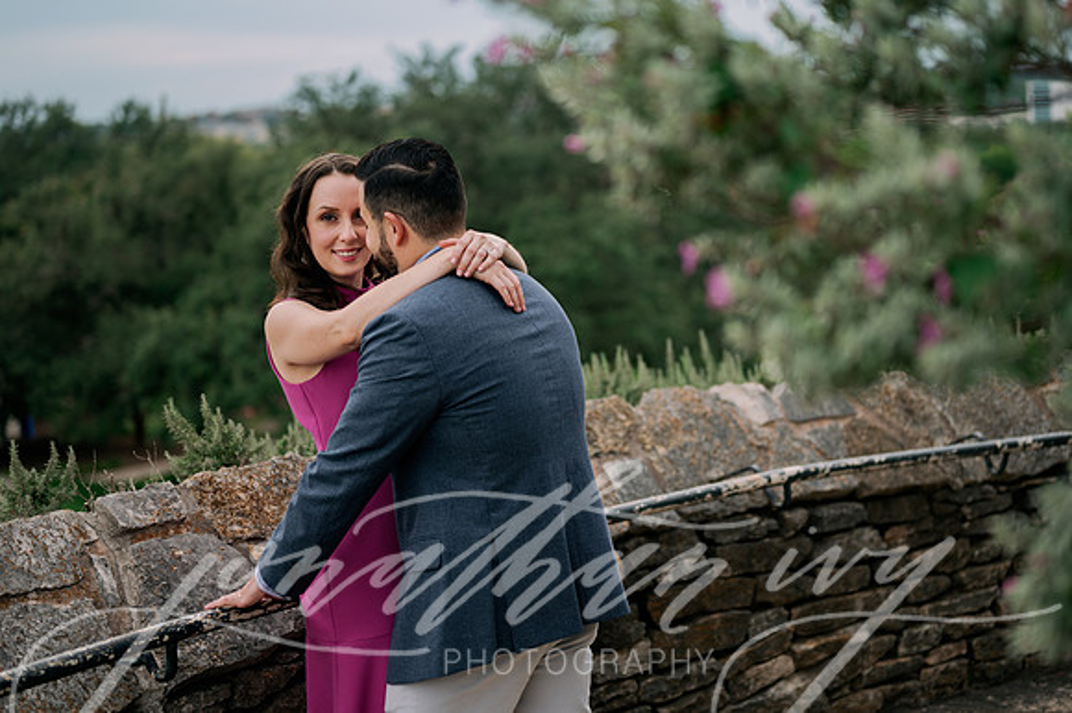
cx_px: 536
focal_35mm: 56
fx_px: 1676
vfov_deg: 24.0
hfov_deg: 35.5
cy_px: 311
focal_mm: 50
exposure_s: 1/400
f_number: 2
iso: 80
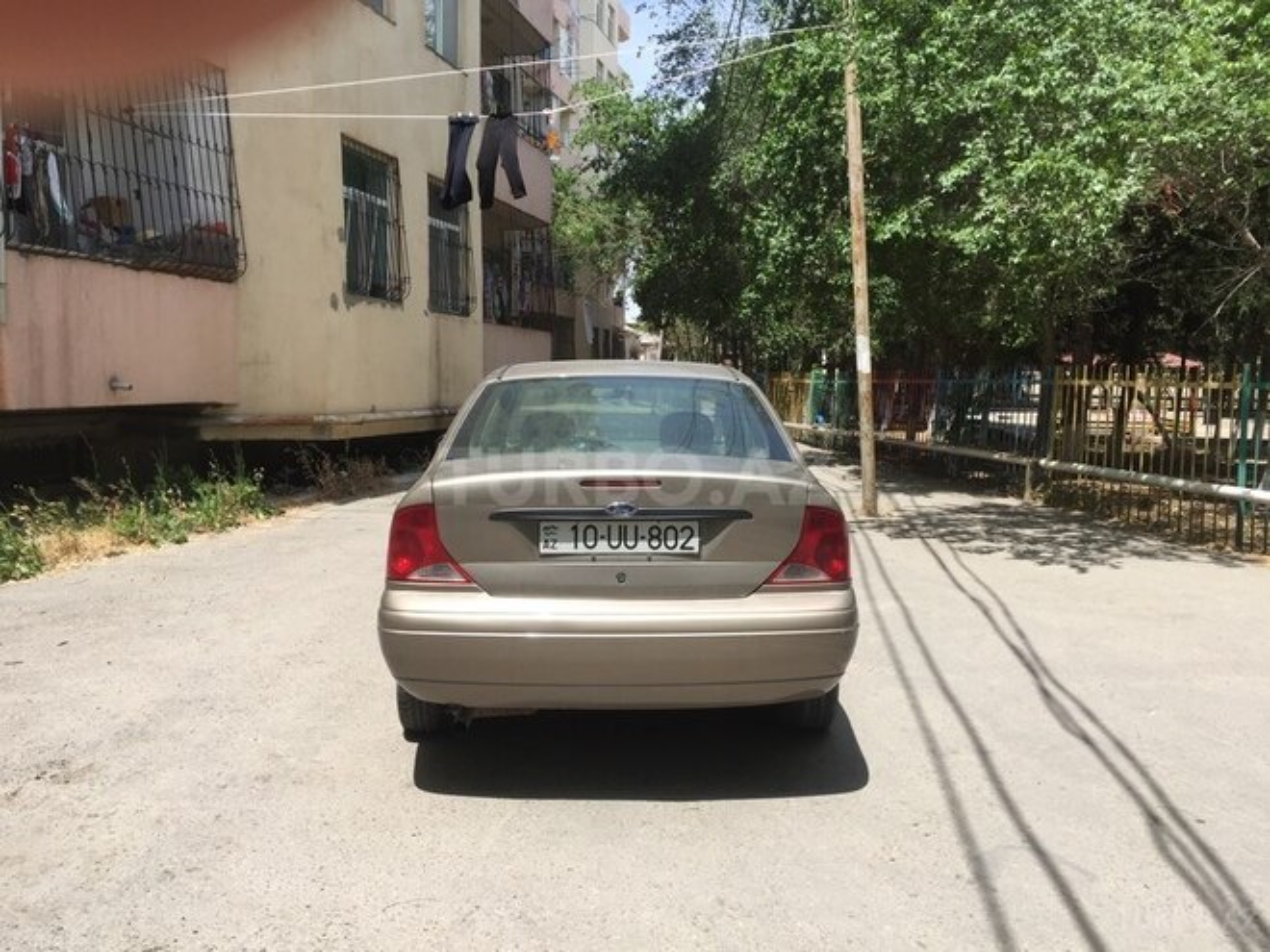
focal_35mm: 29
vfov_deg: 48.2
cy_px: 476
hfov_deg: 61.7
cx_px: 635
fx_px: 1064
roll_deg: -1.2
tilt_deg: -5.0
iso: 32
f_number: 2.2
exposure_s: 1/1276
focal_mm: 4.15
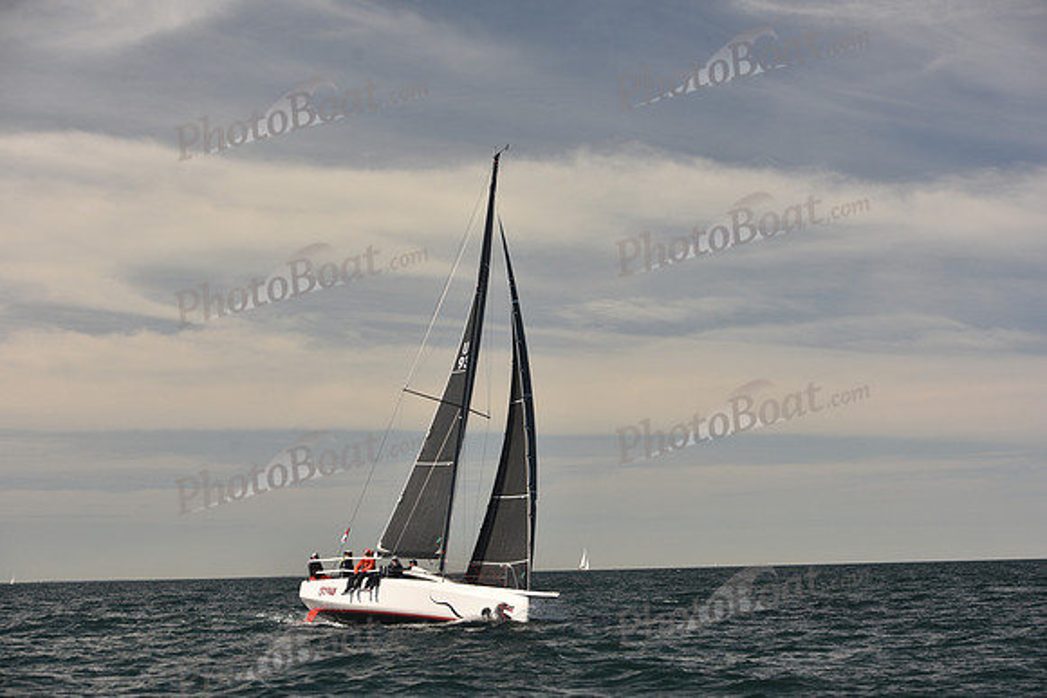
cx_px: 524
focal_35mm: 70
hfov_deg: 28.8
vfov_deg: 19.5
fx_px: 2036
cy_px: 349
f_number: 6.3
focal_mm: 70
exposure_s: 1/640
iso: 250
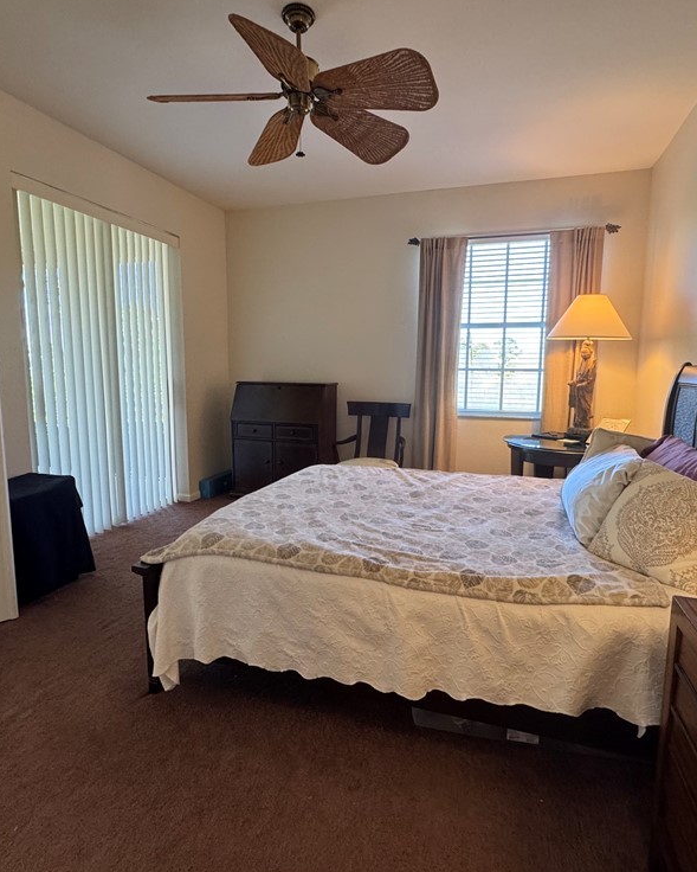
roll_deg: -0.9
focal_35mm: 19
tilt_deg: -7.7
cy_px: 428
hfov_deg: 70.9
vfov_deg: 83.3
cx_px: 356
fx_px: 490
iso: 250
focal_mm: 2.22
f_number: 2.2
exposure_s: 1/120
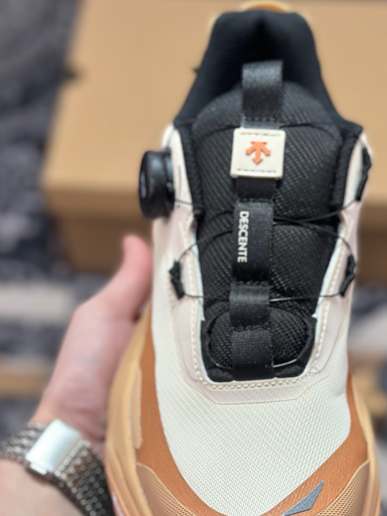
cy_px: 322
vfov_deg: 28.9
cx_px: 254
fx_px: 999
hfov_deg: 21.9
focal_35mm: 67
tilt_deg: -58.2
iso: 80
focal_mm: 6.86
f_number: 1.78
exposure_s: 1/919
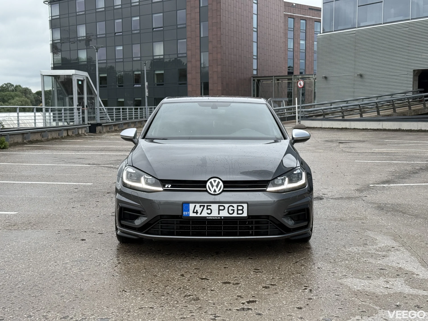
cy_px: 160
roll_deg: +0.5
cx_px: 214
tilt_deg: -5.4
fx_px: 593
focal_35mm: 48
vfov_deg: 30.3
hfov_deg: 39.7
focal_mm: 6.76
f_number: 1.78
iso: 80
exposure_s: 1/1100
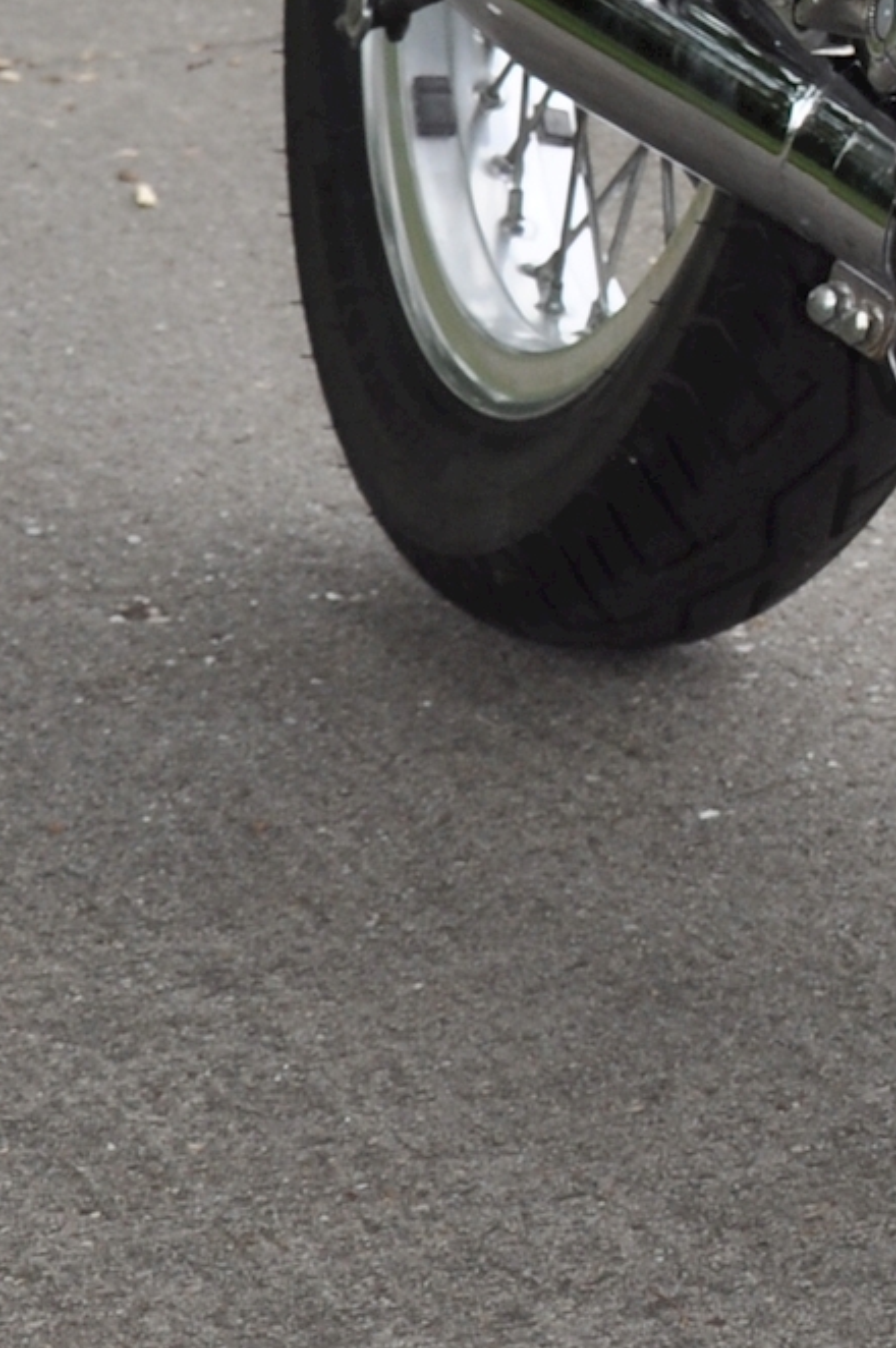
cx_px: 1847
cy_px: -803
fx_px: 9315
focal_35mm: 249
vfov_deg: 8.1
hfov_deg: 5.4
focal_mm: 38
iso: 200
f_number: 9
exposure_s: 1/200
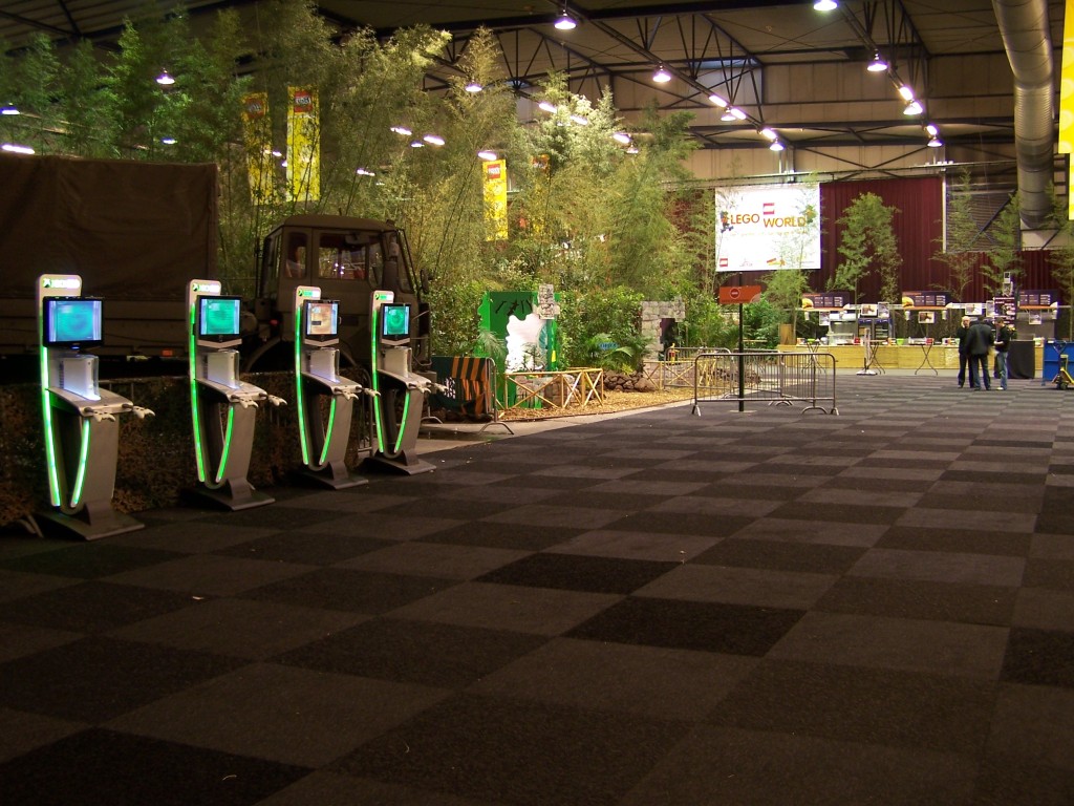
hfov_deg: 49.0
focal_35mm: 38
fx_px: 1179
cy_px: 403
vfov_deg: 37.7
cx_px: 537
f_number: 2.8
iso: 80
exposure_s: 1/2
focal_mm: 6.3
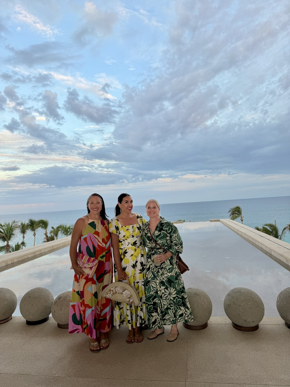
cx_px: 145
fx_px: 268
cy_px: 194
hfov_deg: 56.8
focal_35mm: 24
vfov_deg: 71.6
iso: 64
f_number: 1.78
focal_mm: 6.76
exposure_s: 1/142
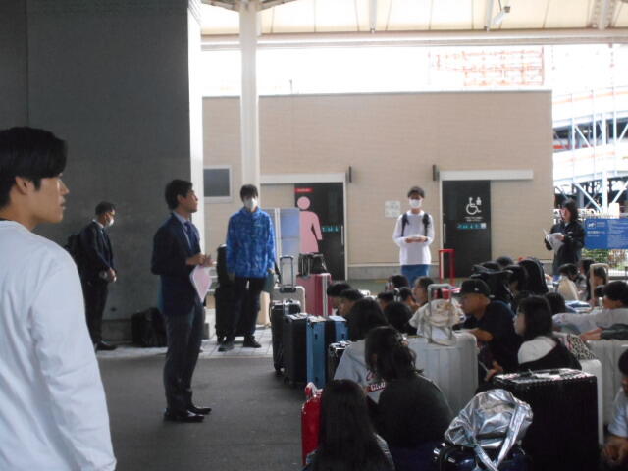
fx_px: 1052
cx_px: 314
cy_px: 236
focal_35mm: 58
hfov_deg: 33.2
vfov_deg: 25.2
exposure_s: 1/50
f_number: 4.9
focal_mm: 10
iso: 800
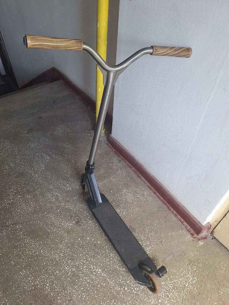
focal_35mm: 23
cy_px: 152
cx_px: 114
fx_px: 203
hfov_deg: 58.9
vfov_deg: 73.9
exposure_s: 1/50
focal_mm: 5.54
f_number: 1.8
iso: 64
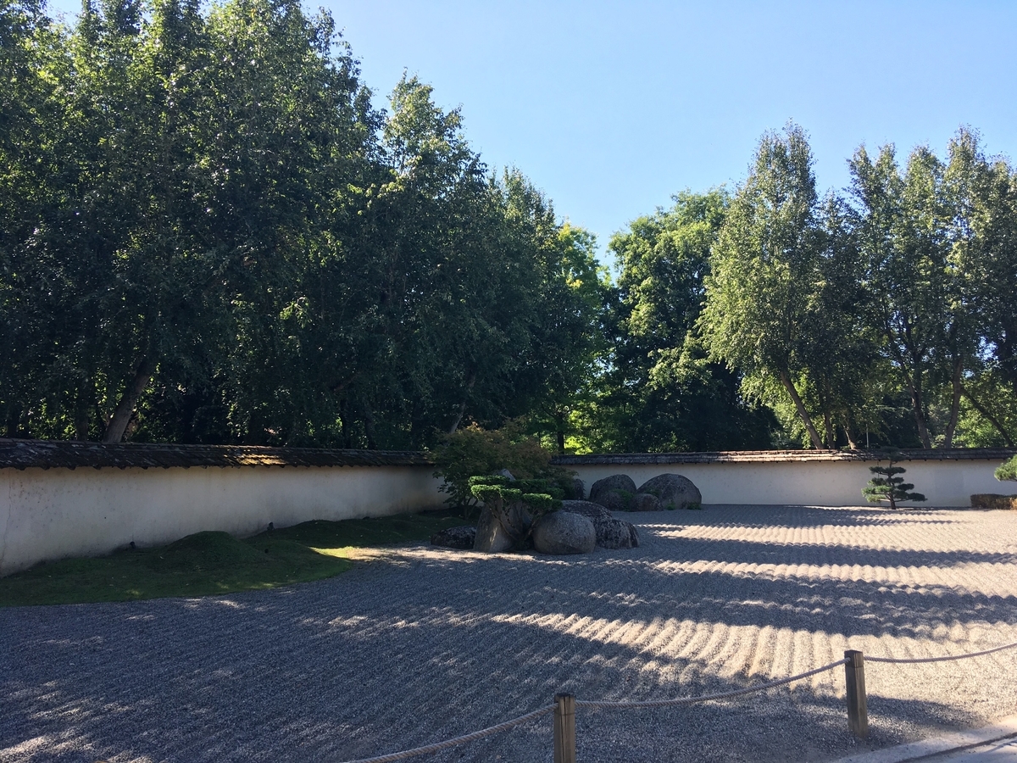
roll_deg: +0.7
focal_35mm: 29
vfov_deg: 48.2
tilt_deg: +5.5
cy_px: 382
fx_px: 852
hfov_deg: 61.7
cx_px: 508
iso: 25
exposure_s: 1/390
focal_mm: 4.15
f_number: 2.2
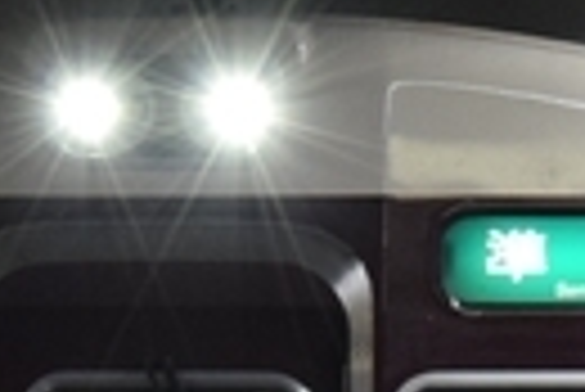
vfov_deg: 2.7
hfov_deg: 4.0
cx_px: 747
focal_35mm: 509
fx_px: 8282
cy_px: 755
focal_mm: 55
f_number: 5.6
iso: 1600
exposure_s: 1/125
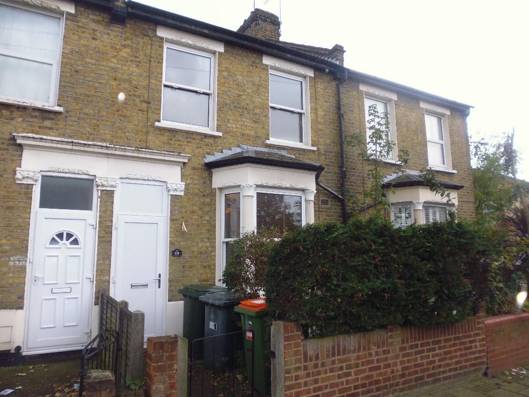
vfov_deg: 56.8
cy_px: 198
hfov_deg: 71.6
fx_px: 367
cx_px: 264
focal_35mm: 24
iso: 200
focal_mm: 4.3
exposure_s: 1/60
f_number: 2.8
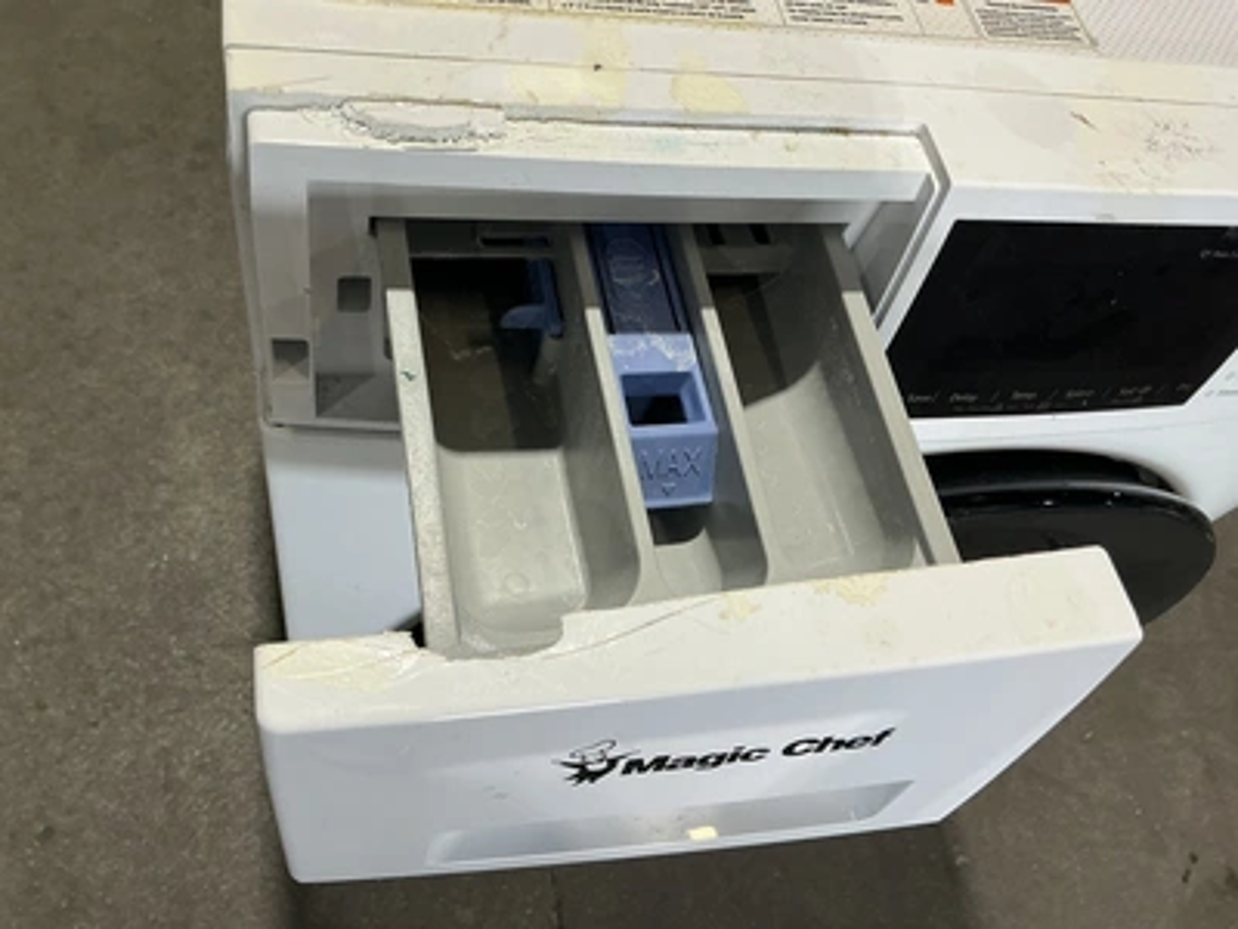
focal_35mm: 28
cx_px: 619
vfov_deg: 49.7
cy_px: 464
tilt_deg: -58.3
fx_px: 1001
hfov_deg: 63.4
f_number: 1.8
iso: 64
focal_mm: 3
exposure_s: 1/98
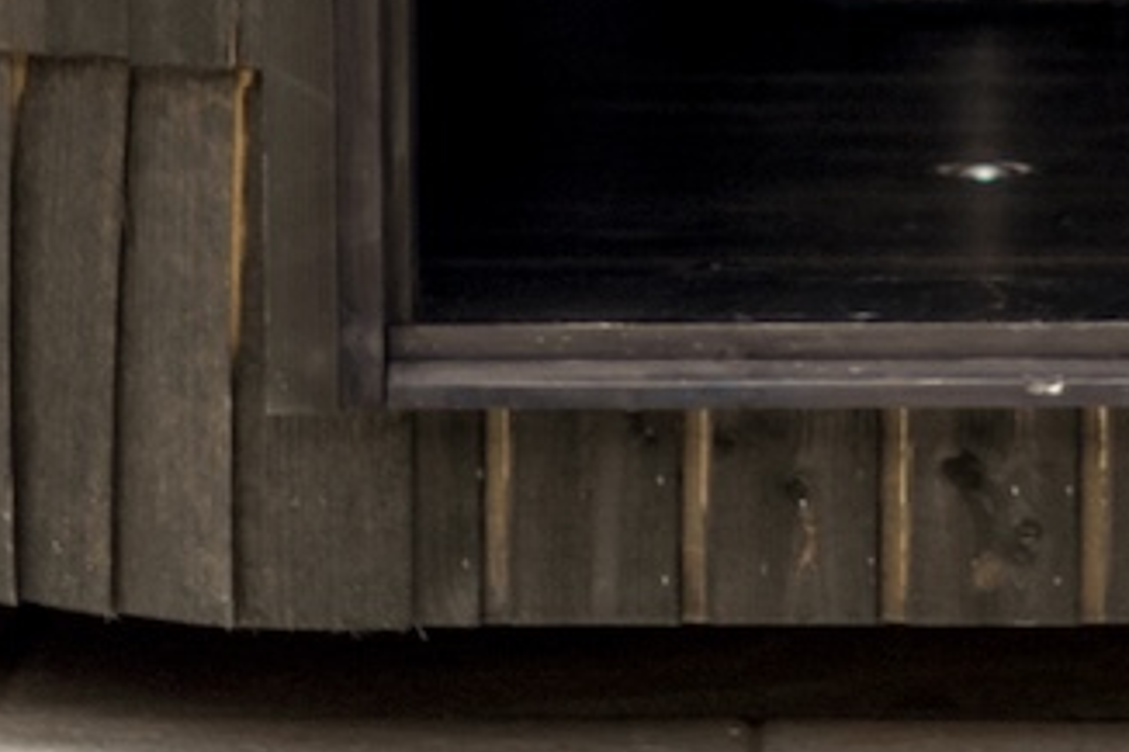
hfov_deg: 6.7
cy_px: -1319
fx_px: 9623
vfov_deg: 4.3
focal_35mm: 307
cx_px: 1098
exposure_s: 1/1250
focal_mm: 50
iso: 50
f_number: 1.4
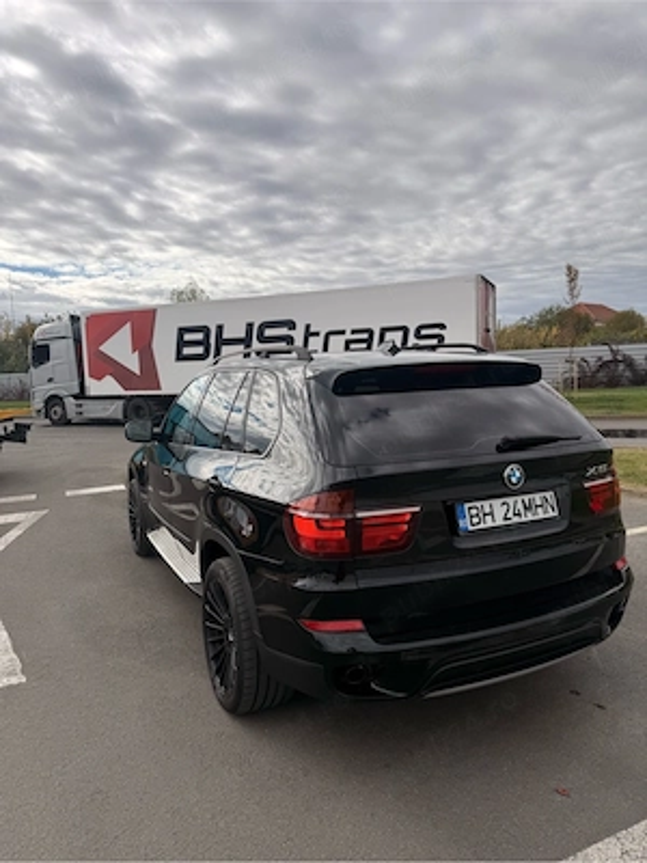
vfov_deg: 71.6
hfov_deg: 56.8
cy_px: 432
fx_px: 598
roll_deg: -0.4
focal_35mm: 24
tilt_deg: -5.3
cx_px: 324
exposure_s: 1/6173
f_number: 1.78
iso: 80
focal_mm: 6.76
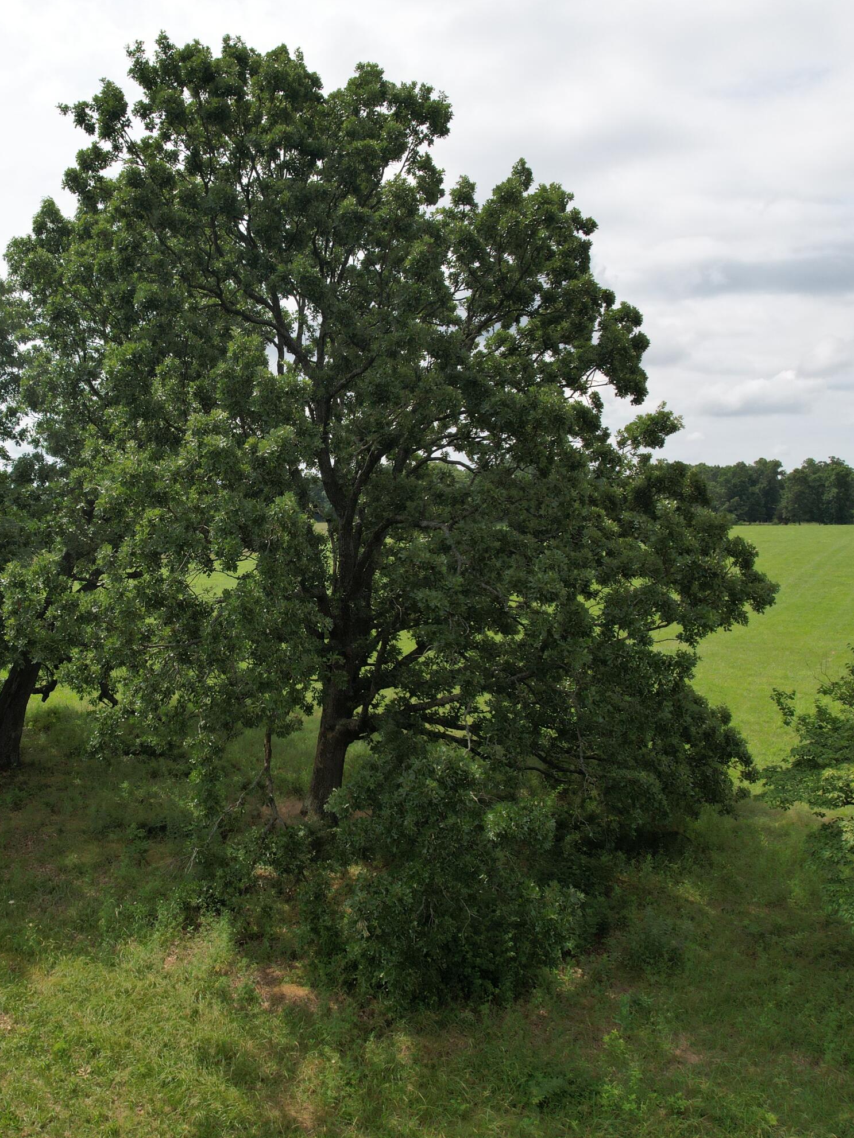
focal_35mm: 32
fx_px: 1053
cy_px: 570
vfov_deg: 56.8
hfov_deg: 43.5
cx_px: 278
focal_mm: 8.38
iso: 100
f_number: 2.8
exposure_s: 1/320
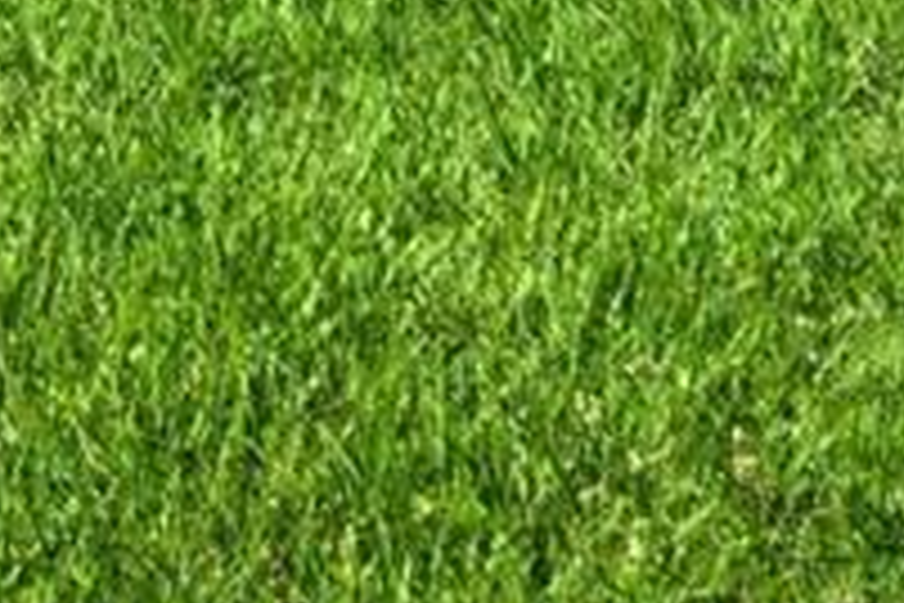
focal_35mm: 175
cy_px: -1742
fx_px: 4394
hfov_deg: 11.7
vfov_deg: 6.5
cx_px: 490
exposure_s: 1/160
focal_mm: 22
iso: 100
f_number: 11
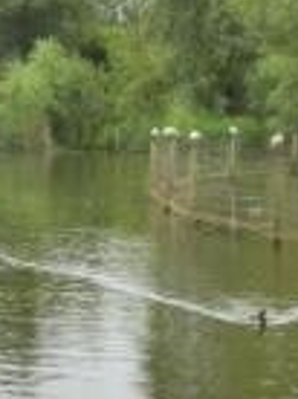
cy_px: 134
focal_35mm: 137
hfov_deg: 9.9
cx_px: -337
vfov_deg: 14.4
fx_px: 1577
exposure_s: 1/200
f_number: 9
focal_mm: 20
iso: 500
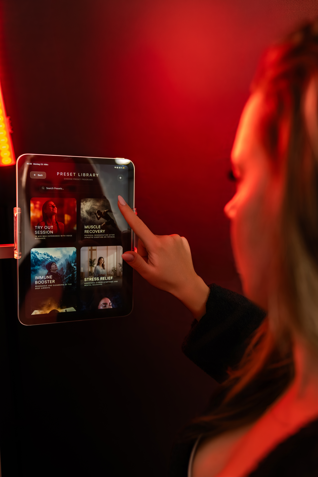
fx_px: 477
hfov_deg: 36.9
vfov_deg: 53.1
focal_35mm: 36
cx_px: 159
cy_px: 238
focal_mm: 36
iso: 800
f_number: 2.8
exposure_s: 1/200
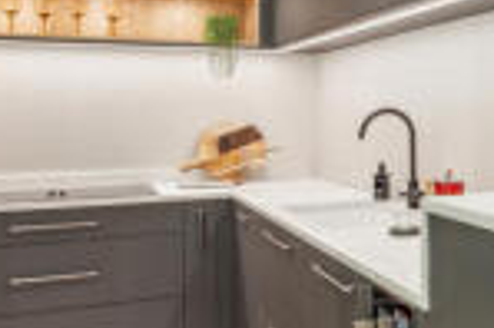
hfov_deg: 34.2
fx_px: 699
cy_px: 111
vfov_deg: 26.3
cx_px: 530
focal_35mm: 51
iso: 400
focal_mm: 16
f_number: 11
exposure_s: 1/8
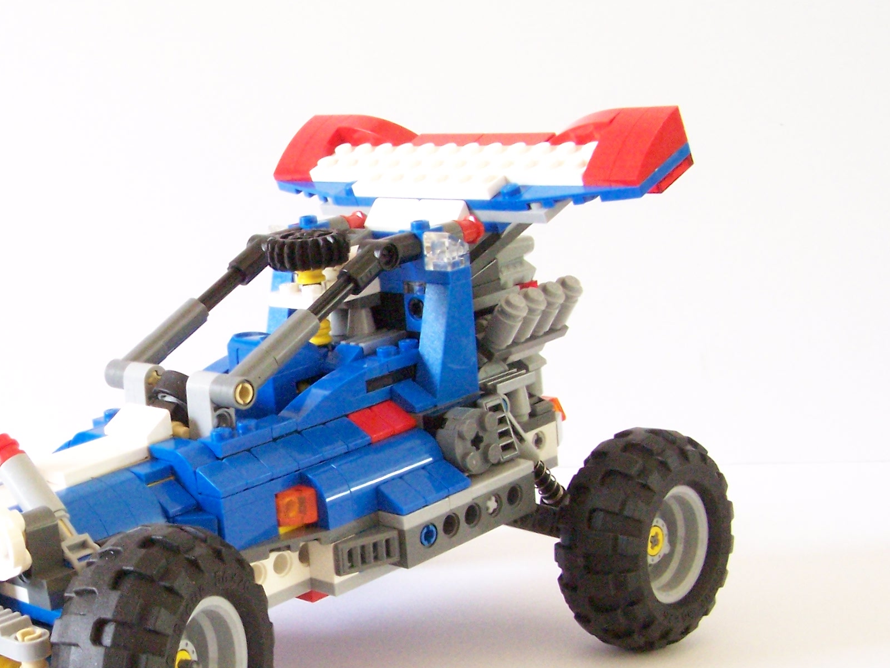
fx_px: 1568
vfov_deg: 23.9
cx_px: 196
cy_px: 444
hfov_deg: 31.0
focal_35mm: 61
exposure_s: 1/15
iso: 400
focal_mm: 6.3
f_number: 6.3
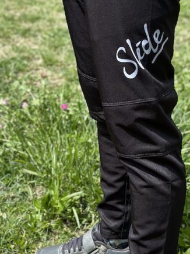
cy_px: 112
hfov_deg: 13.1
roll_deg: -2.7
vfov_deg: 17.4
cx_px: 131
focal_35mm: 113
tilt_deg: -19.4
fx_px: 827
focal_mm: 6.86
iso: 100
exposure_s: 1/2469
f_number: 1.78
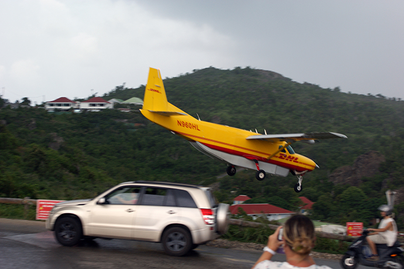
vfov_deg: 19.8
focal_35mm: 69
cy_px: 133
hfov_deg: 29.5
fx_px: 768
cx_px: 203
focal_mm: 45
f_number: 5.6
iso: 125
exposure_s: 1/160
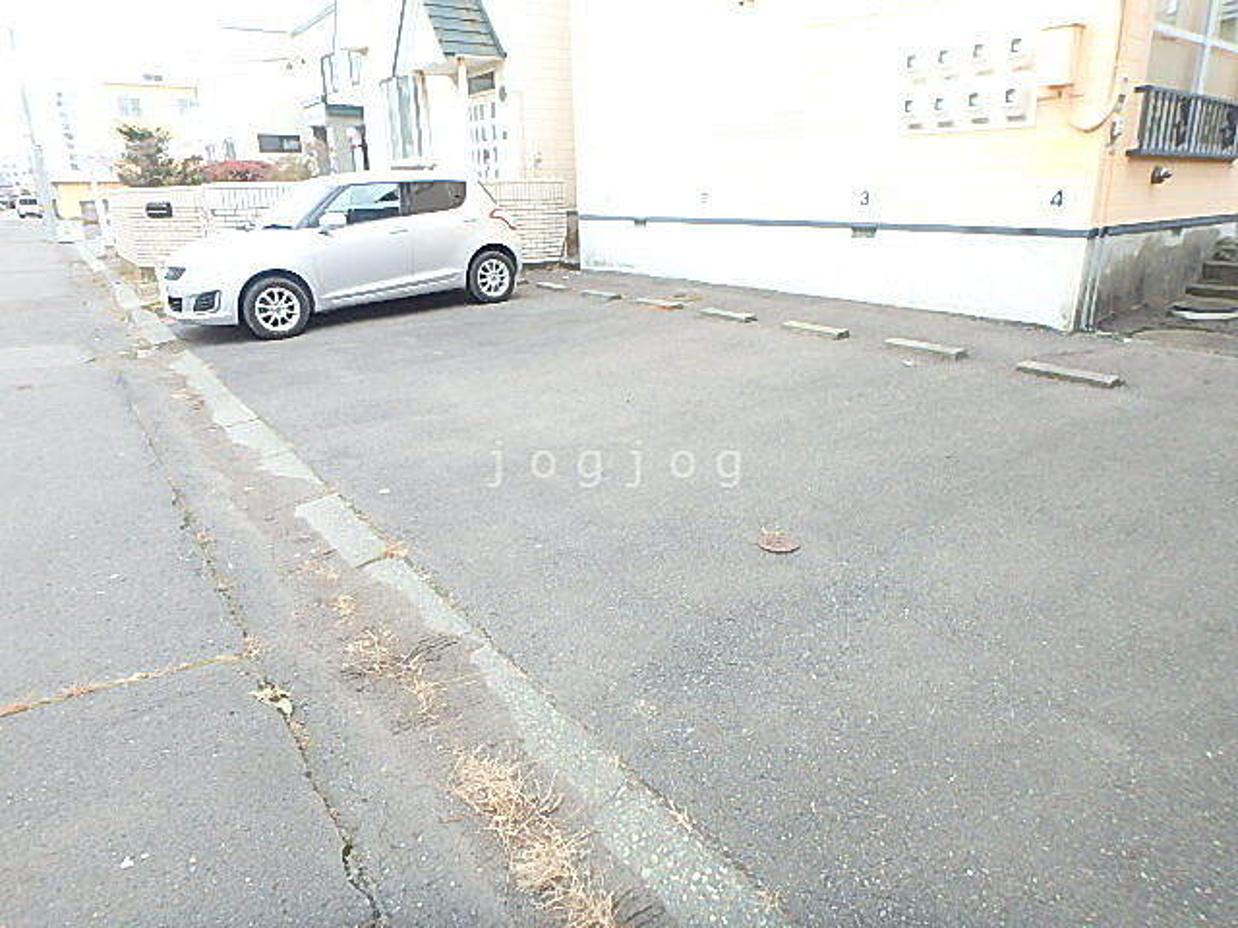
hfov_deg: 79.0
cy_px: 464
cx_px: 619
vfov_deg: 63.4
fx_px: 751
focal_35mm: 21
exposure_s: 1/30
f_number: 3.5
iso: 200
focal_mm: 3.7
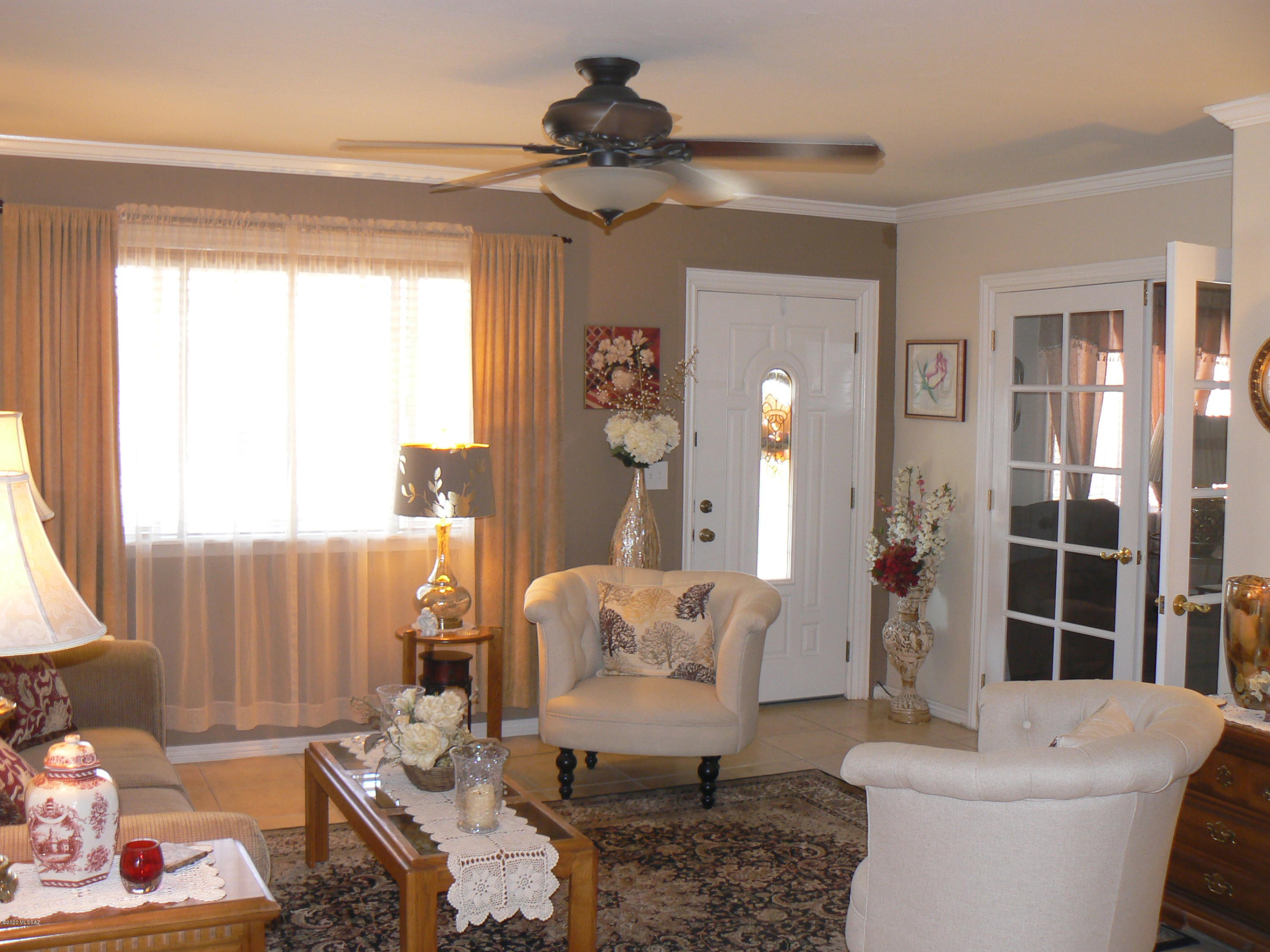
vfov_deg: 39.7
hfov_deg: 51.4
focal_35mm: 36
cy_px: 476
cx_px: 635
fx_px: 1321
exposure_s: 1/20
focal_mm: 6
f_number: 2.8
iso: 100
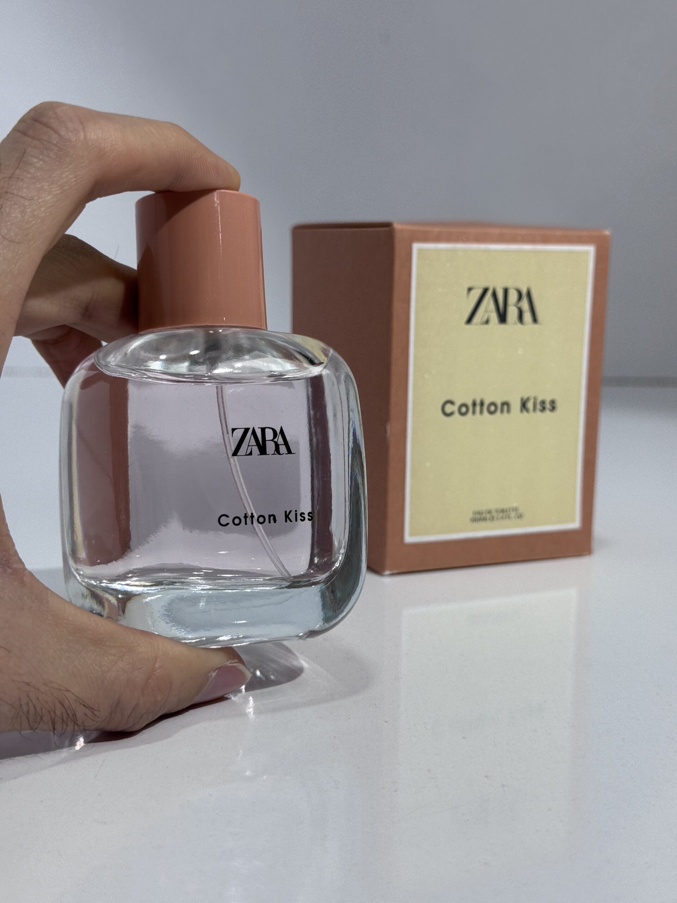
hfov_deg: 30.3
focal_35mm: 48
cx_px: 338
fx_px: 1252
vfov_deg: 39.7
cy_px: 452
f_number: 1.78
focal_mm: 6.76
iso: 64
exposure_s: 1/535
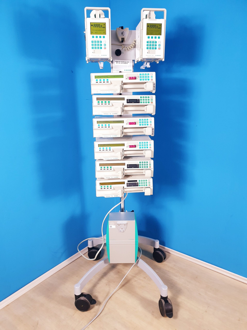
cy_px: 165
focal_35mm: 26
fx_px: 247
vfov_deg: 67.3
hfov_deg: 53.1
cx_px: 124
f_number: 2.4
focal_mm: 4.3
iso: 200
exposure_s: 1/50
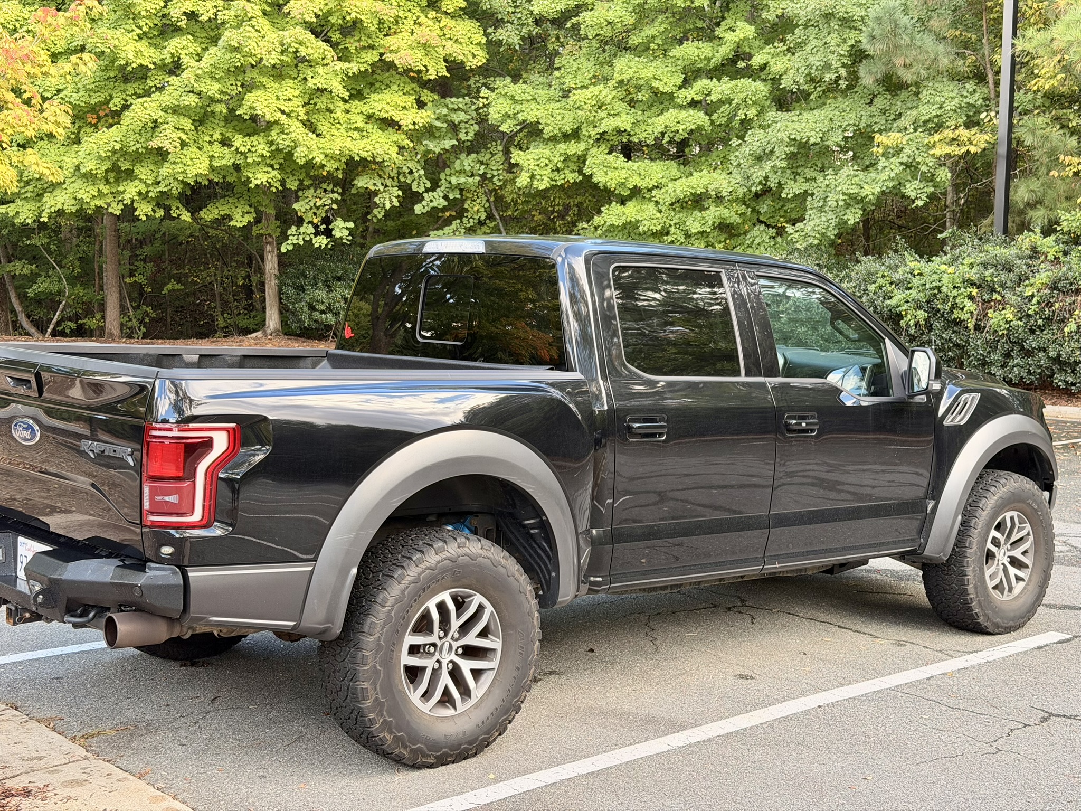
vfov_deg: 30.3
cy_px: 406
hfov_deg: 39.7
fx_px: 1499
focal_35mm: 48
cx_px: 540
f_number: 1.78
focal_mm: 6.76
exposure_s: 1/170
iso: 100
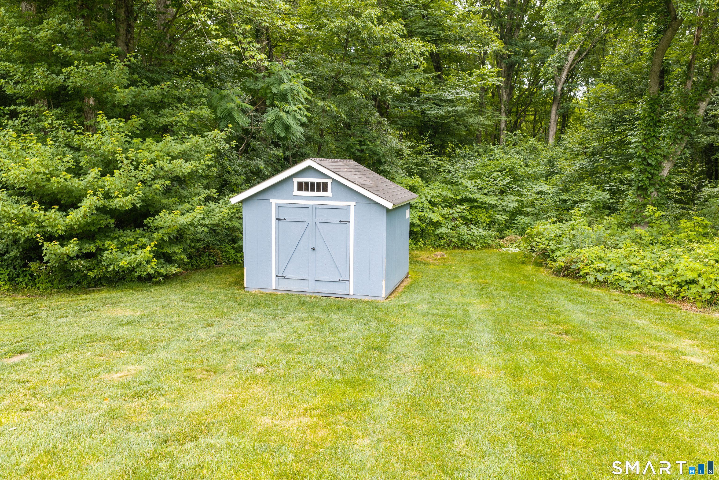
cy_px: 240
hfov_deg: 65.5
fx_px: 559
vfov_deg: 46.4
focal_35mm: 28
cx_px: 360
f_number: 2.8
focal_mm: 14.45
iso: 125
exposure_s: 1/100
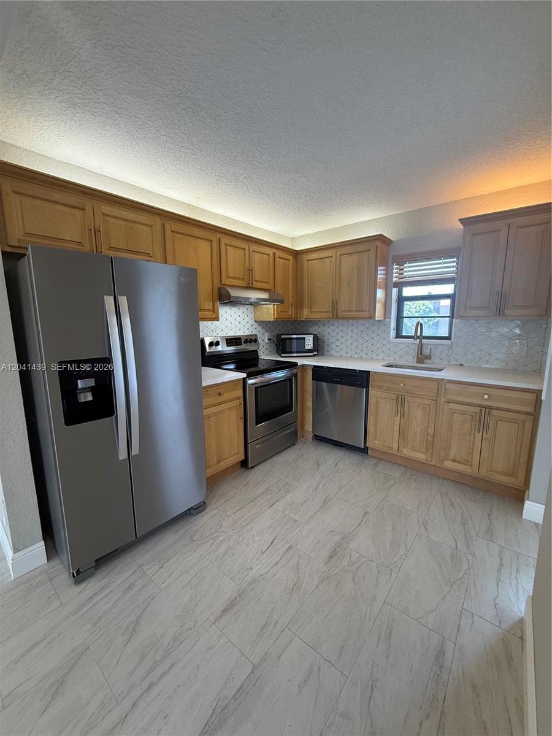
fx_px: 298
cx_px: 276
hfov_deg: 85.7
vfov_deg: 102.1
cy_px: 368
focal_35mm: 14
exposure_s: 1/120
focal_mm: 2.22
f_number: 2.2
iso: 160
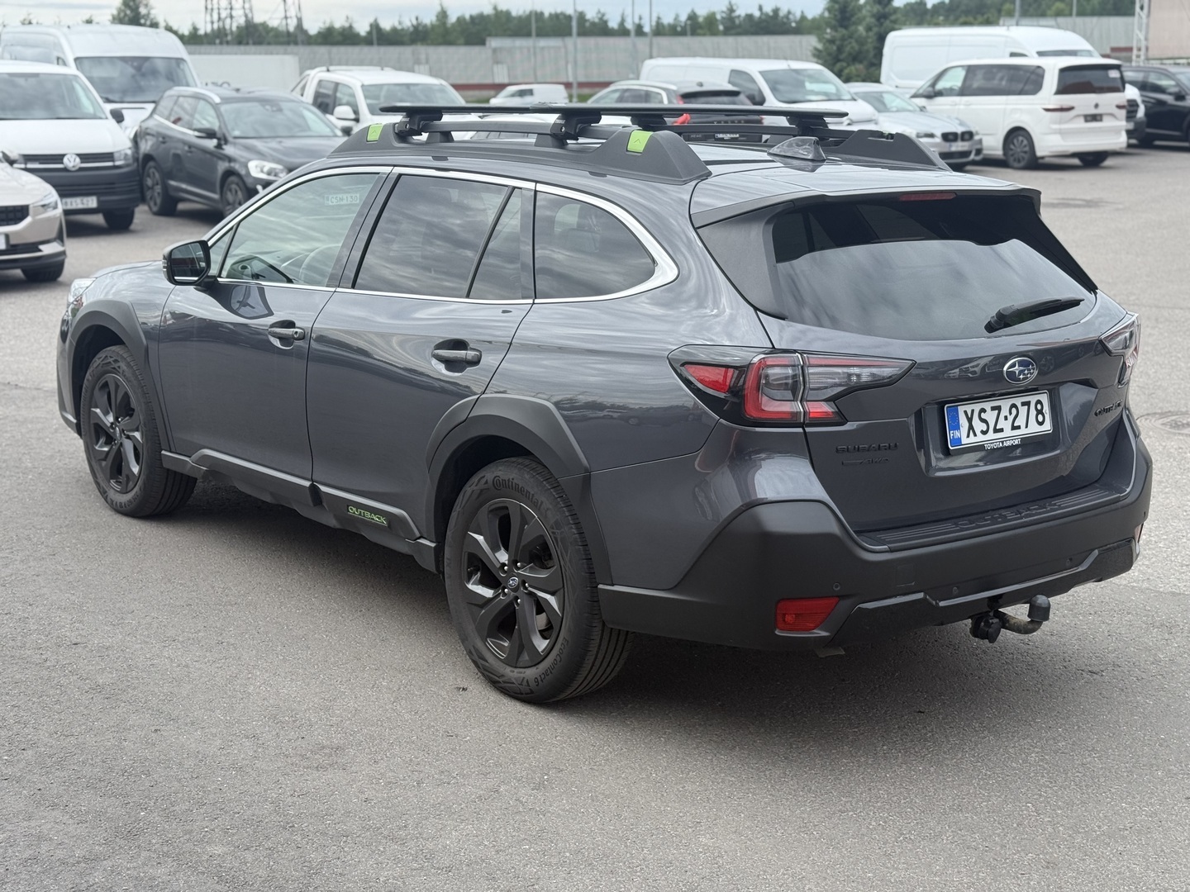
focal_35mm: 48
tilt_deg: -11.9
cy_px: 446
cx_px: 595
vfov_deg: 30.3
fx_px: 1650
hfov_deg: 39.7
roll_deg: +0.5
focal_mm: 6.76
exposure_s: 1/1678
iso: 80
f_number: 1.78
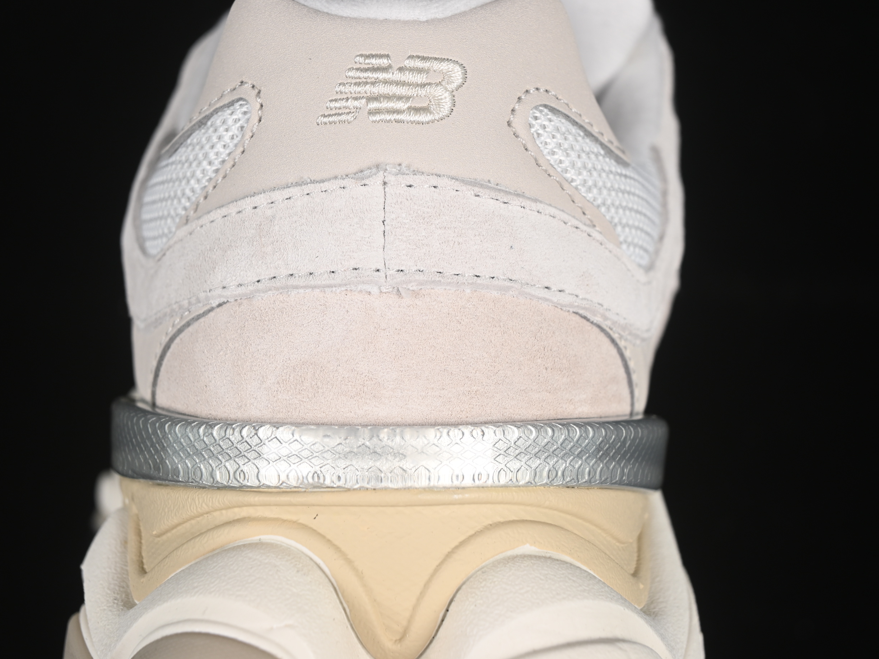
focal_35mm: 82
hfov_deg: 23.8
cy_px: 328
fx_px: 2082
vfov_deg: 18.0
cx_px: 399
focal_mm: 50
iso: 160
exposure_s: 1/80
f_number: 7.1
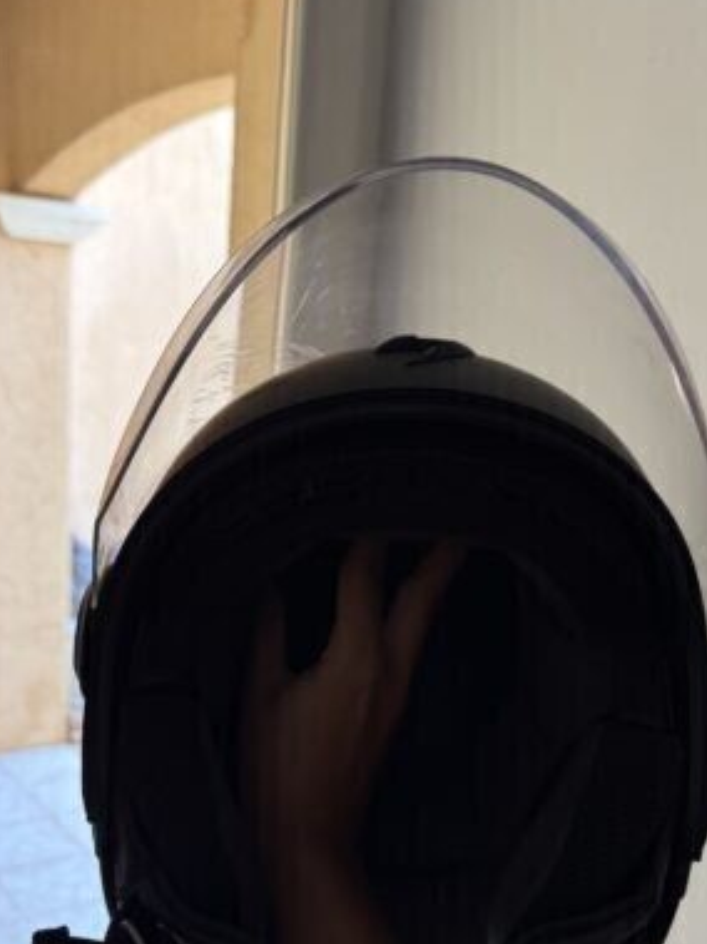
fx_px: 1035
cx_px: 371
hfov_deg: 37.7
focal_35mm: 38
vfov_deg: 48.1
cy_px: 635
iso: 200
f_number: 1.78
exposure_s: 1/105
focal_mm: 6.76
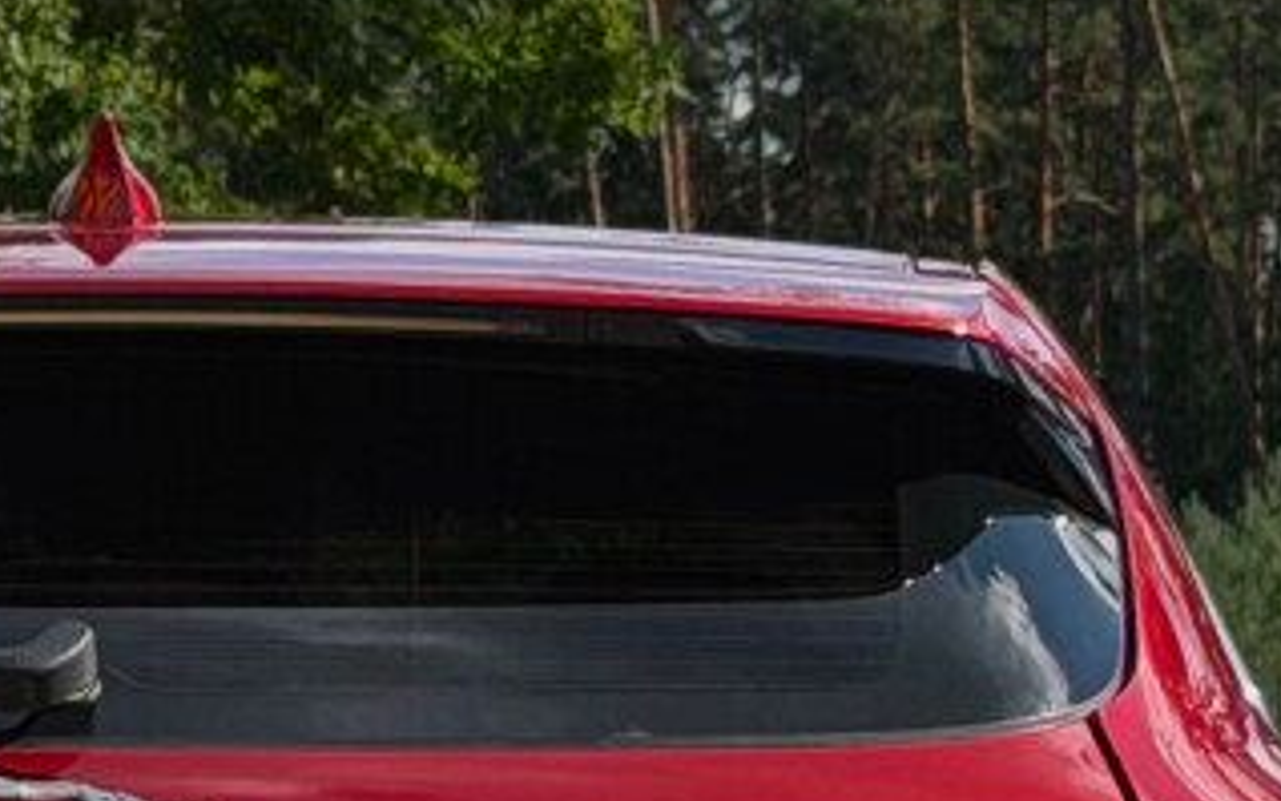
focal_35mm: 312
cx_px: 68
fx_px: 10896
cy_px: 1354
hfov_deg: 6.7
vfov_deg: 4.2
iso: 80
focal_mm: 6.76
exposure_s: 1/2865
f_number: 1.78
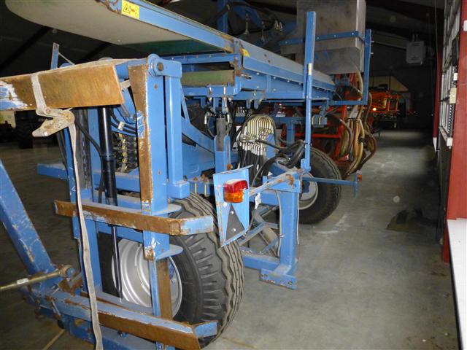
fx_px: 324
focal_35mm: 24
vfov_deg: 56.8
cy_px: 175
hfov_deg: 71.6
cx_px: 234
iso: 800
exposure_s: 1/125
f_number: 3.3
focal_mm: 4.3
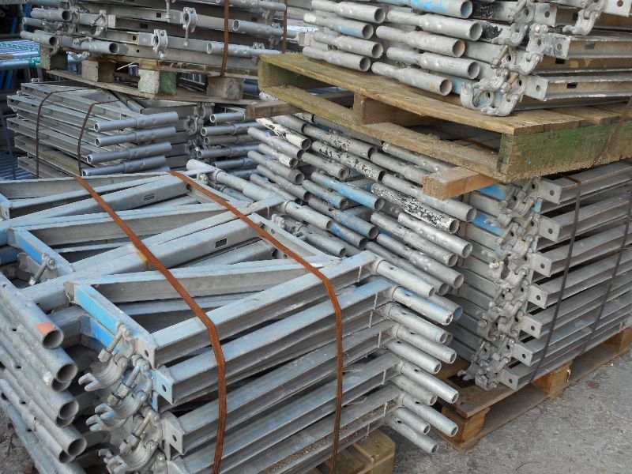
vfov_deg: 36.8
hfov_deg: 47.9
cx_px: 316
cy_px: 237
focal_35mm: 39
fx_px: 712
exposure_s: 1/40
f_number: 4.5
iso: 80
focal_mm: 6.9
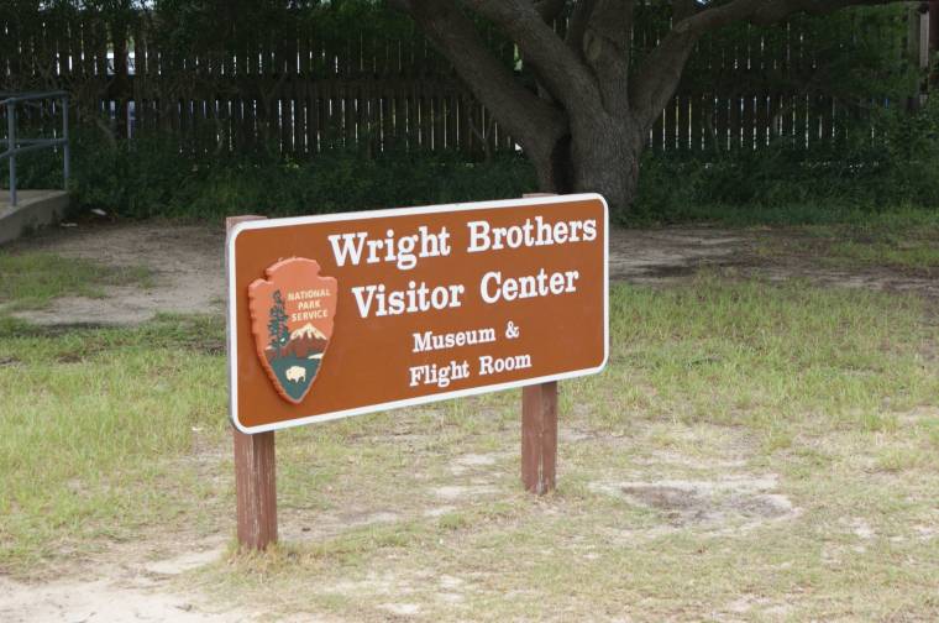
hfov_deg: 27.0
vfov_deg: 18.1
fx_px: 1953
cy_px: 312
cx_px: 470
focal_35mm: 75
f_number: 5.6
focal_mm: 50
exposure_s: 1/100
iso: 100
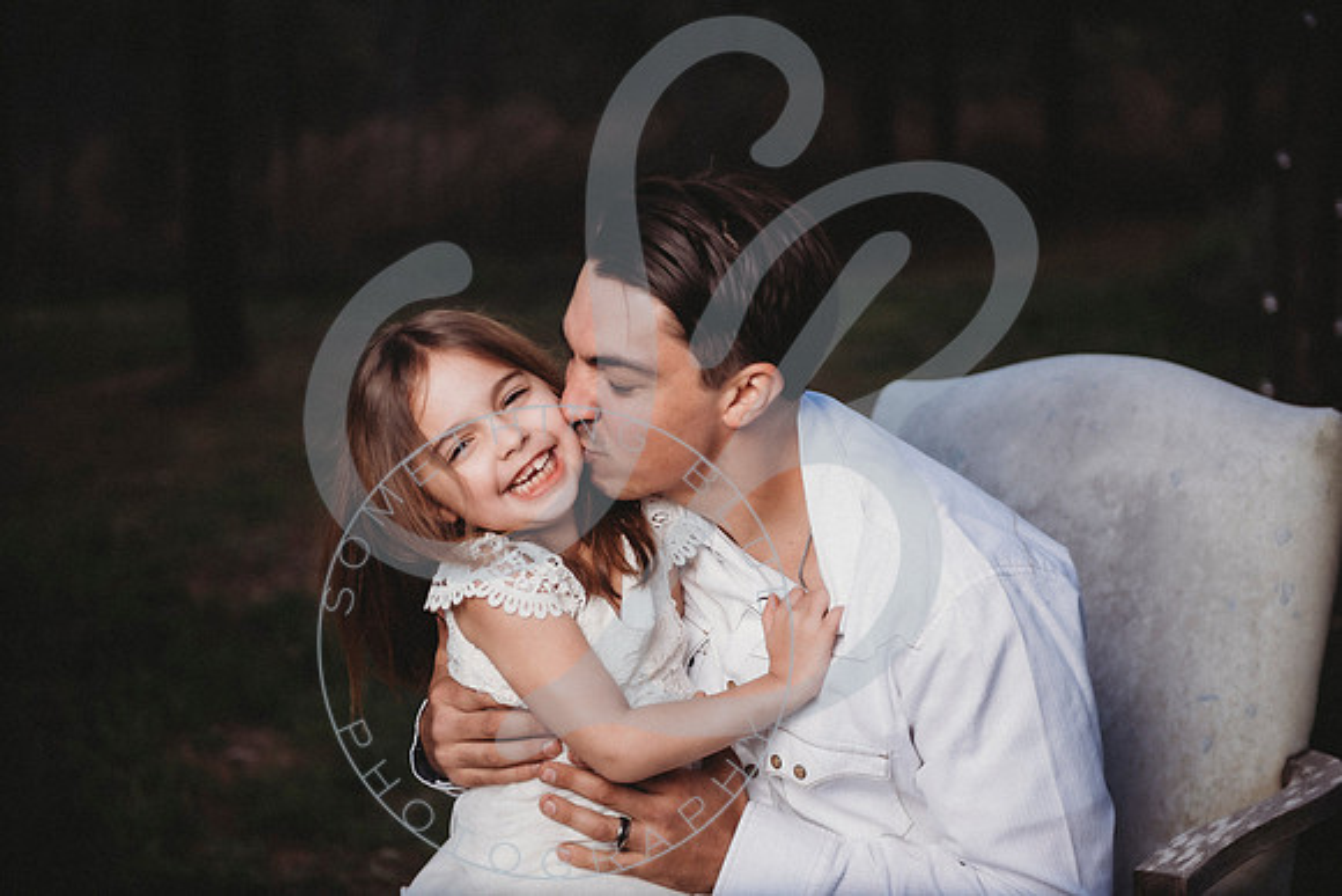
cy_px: 448
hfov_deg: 28.8
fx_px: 2610
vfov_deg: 19.5
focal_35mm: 70
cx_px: 671
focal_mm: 70
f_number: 2.8
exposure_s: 1/250
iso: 100
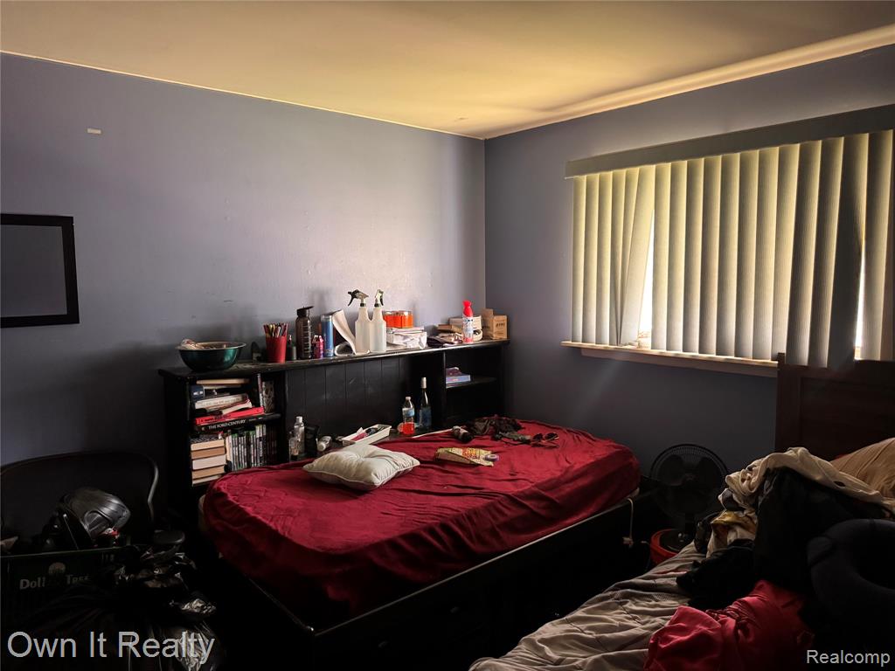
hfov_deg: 71.6
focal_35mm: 24
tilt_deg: -5.8
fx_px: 621
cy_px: 336
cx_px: 448
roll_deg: +0.1
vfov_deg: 56.8
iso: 640
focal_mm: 6.76
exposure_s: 1/40
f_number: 1.78
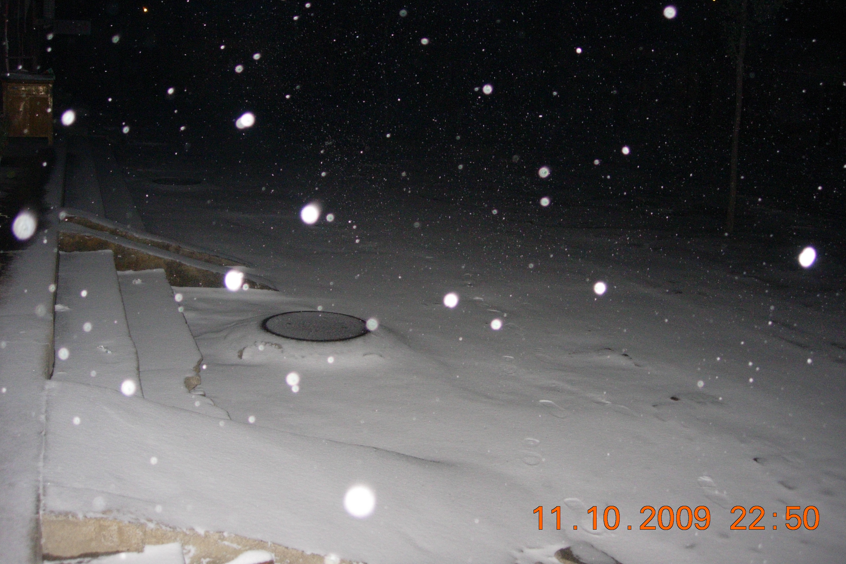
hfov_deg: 48.5
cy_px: 265
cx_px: 427
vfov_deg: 33.4
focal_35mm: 40
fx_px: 940
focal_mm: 7.8
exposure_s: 1/161
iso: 200
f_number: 2.8
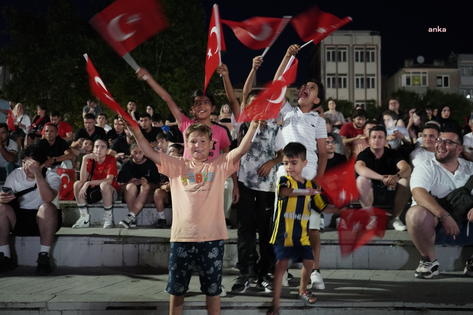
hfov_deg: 53.1
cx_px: 236
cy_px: 158
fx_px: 473
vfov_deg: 36.9
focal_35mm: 36
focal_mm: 36
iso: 8000
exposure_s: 1/40
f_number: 4
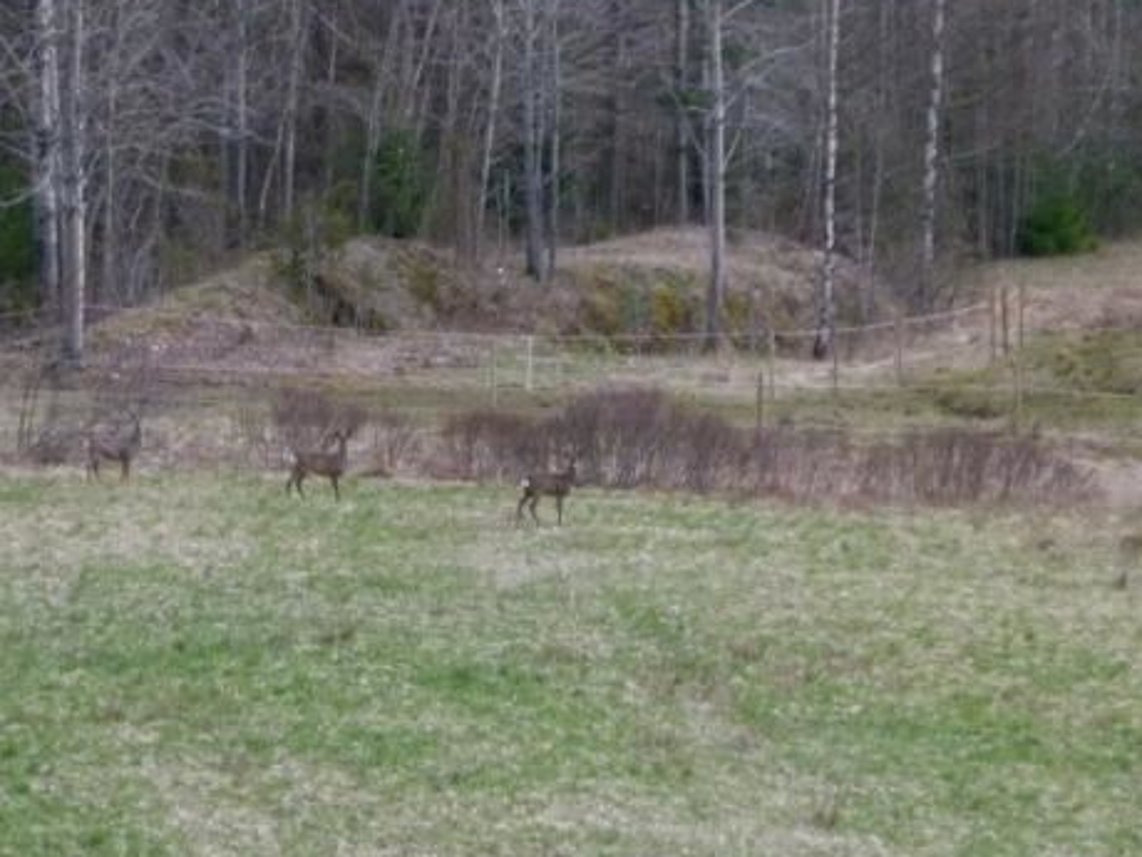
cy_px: 487
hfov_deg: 5.3
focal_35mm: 376
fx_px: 12404
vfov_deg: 4.0
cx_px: 397
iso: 400
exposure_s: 1/60
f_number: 4
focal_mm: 48.7
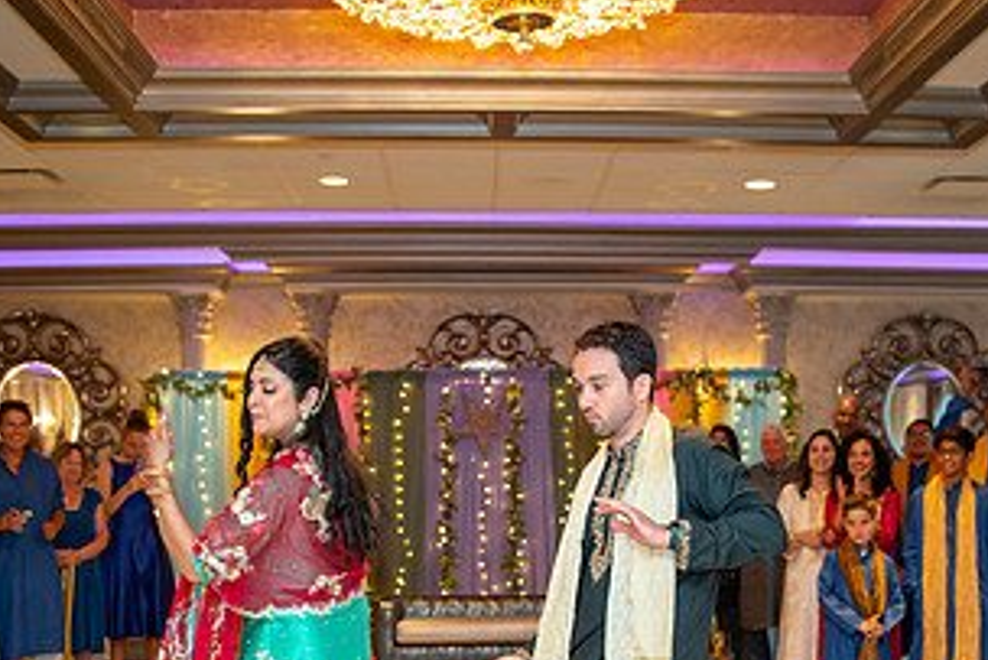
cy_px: 607
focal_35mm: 55
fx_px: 1510
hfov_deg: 36.2
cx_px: 541
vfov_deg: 23.9
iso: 1000
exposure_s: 1/80
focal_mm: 26
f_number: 2.8
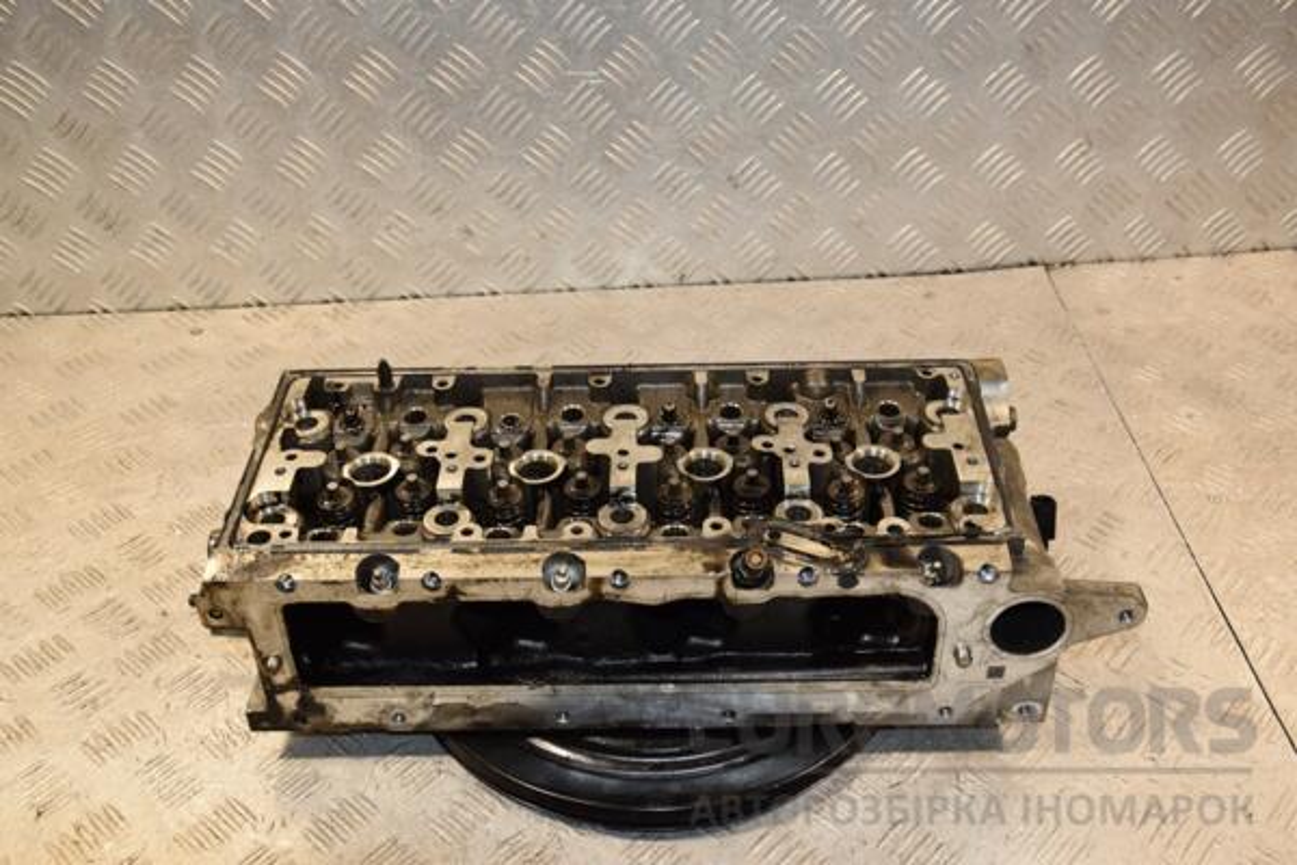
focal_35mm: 39
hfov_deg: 49.6
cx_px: 648
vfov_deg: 34.2
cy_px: 432
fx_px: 1405
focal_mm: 26
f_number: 7.1
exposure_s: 1/200
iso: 800
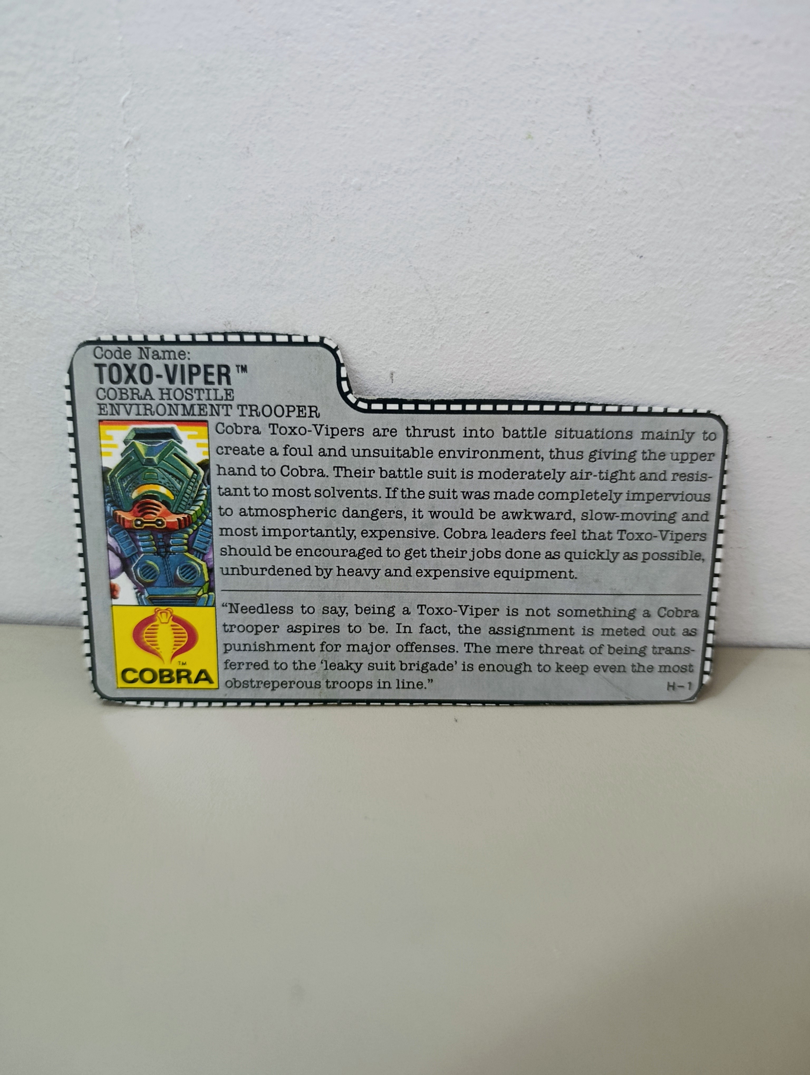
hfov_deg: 59.0
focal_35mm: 23
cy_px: 538
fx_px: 716
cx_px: 405
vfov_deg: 73.8
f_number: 1.65
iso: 1134
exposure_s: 1/33.3
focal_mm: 6.11
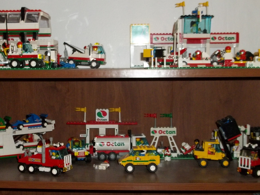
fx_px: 458
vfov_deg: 24.0
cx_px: 114
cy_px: 109
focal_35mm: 61
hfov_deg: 31.6
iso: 160
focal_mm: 5.9
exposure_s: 1/30
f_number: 3.3
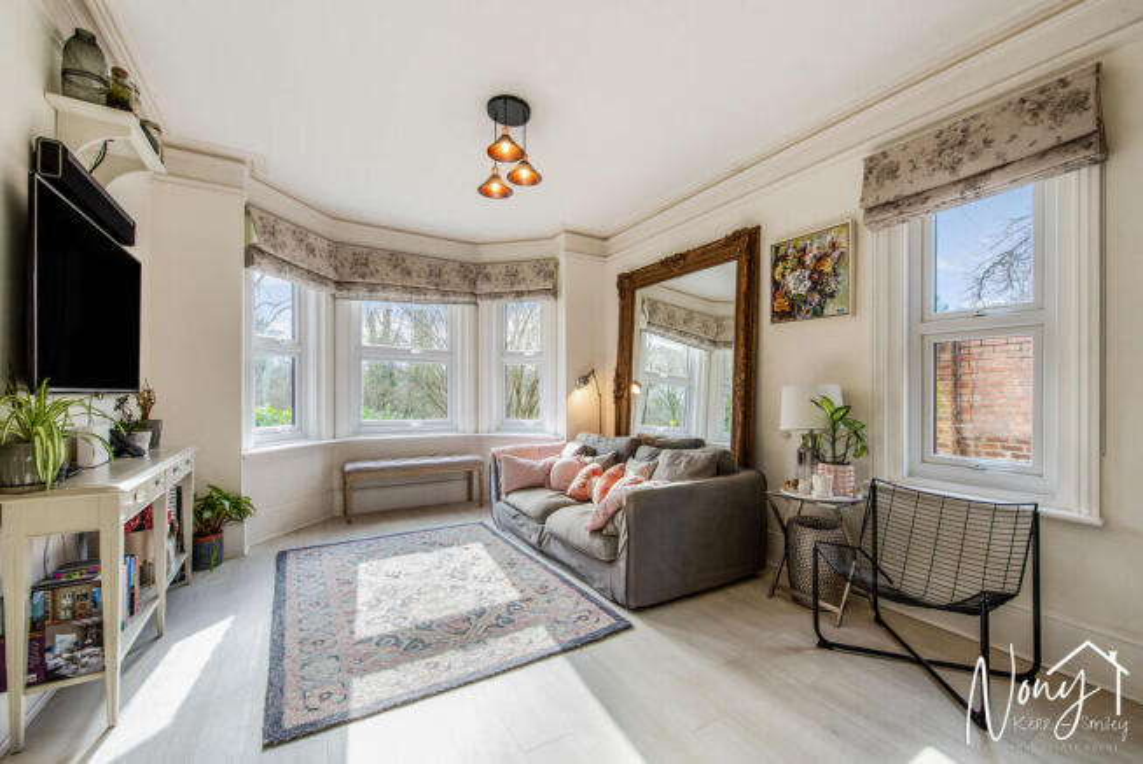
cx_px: 572
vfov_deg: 81.3
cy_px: 382
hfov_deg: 104.2
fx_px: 445
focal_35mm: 14
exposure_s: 1/100
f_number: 7.1
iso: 400
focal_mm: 14
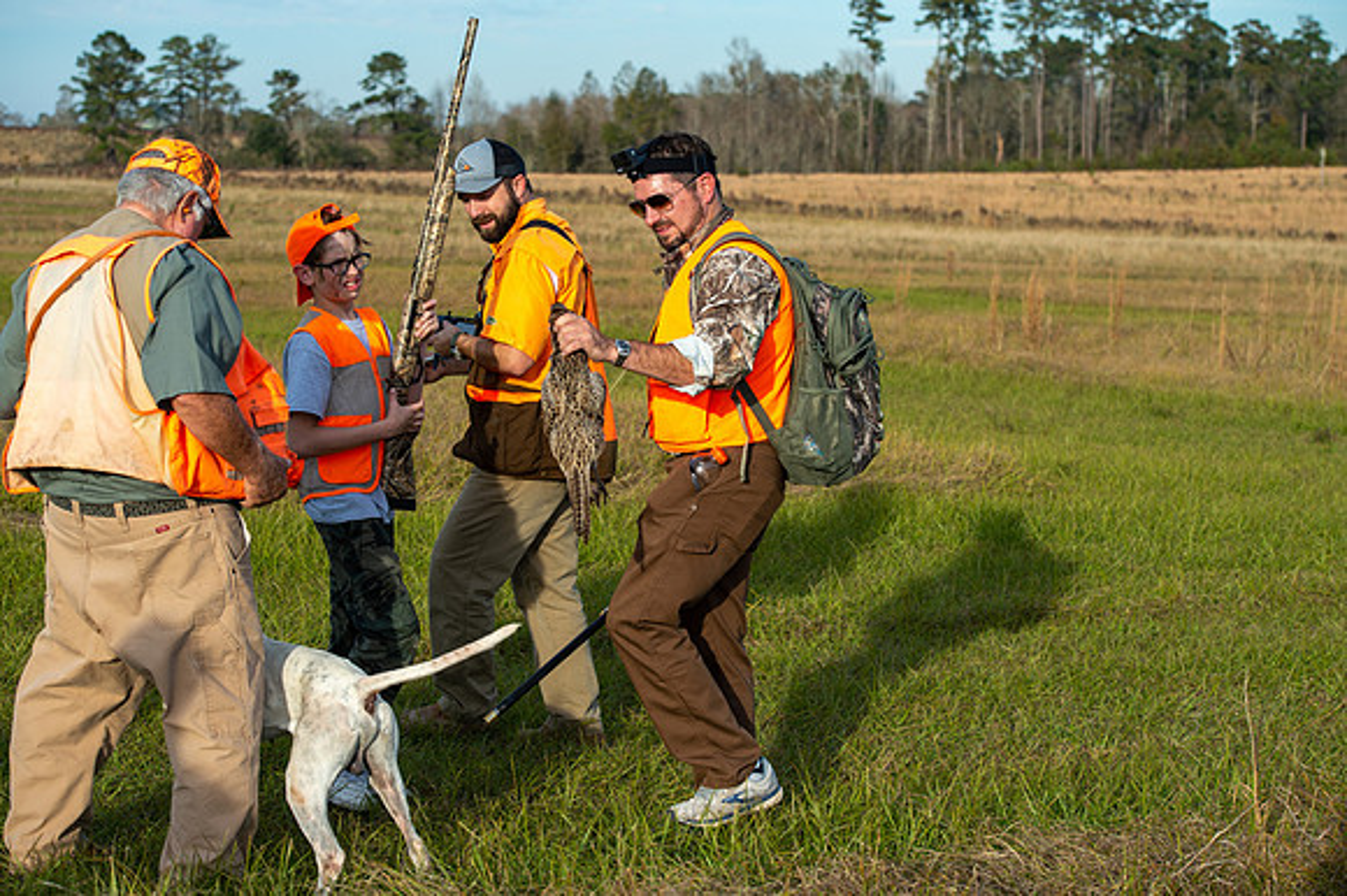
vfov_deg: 19.4
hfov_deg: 28.9
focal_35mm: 70
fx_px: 2618
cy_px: 448
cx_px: 674
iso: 100
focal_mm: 70
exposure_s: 1/320
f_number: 5.6
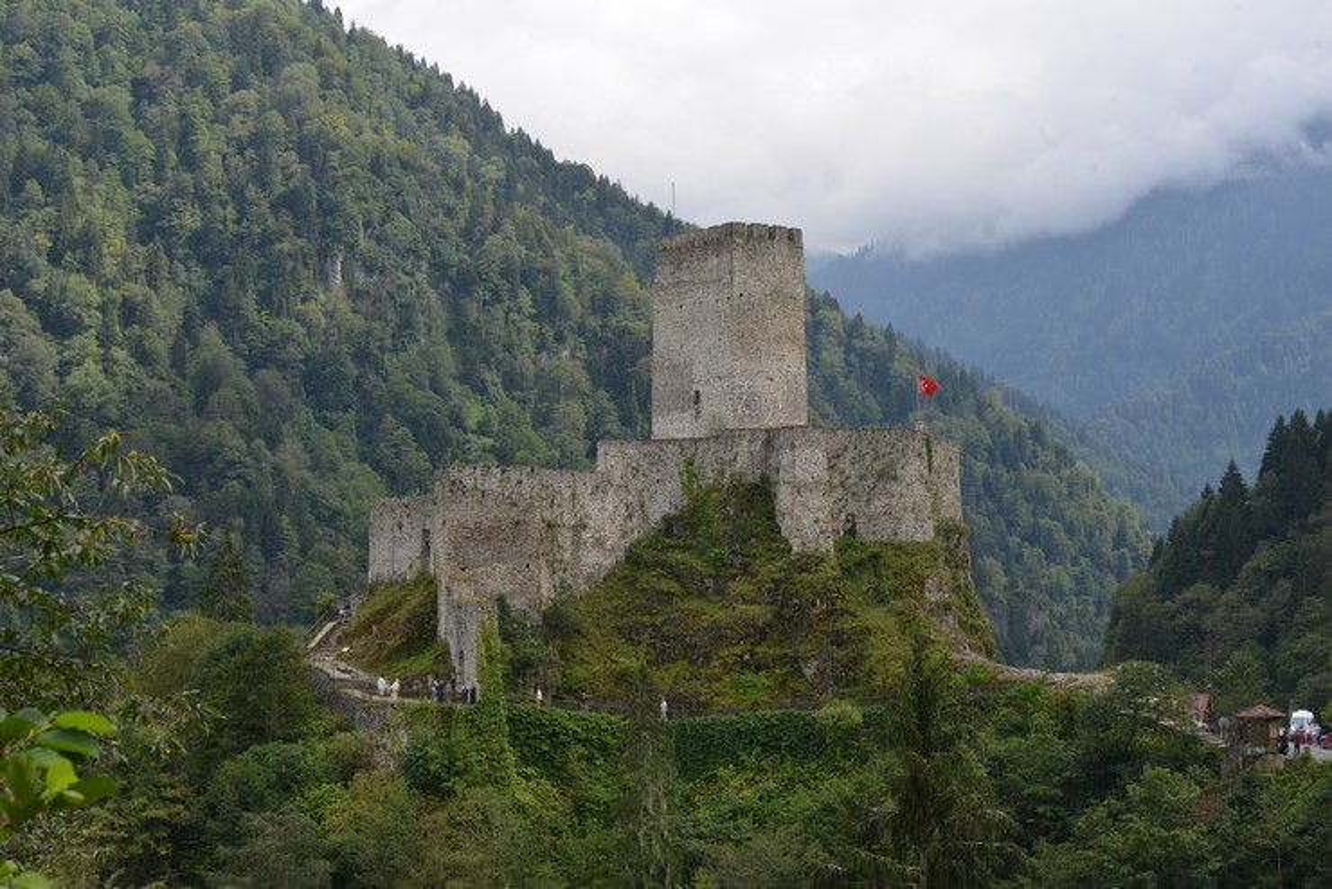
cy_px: 444
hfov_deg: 28.8
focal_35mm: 70
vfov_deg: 19.5
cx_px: 666
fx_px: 2591
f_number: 5.6
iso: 320
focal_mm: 70
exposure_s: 1/250
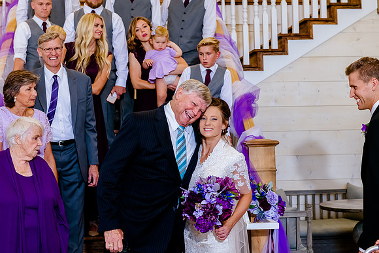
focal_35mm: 70
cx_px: 190
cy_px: 126
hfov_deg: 28.8
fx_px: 737
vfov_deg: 19.5
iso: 2500
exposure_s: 1/200
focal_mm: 70
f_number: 6.3
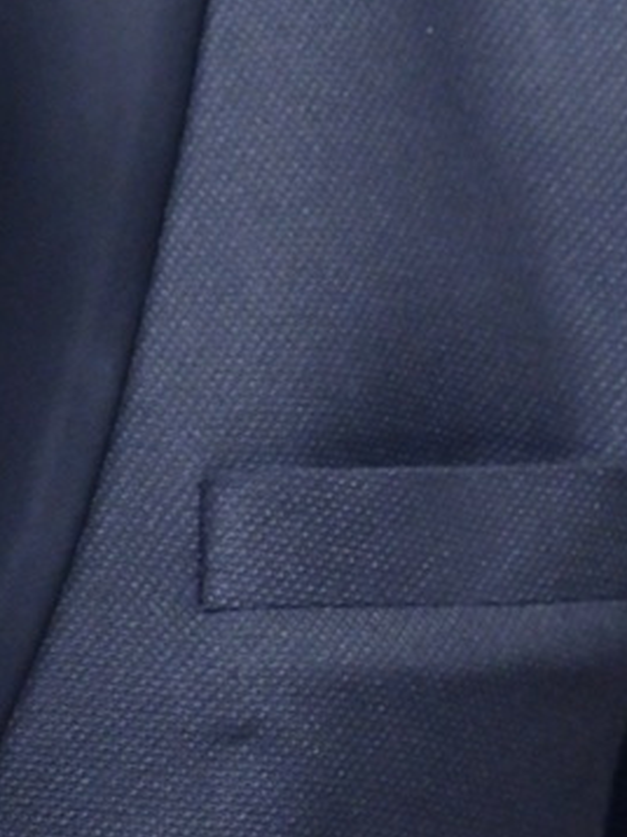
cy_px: -746
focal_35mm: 416
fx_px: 10059
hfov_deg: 3.5
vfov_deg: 4.7
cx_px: -454
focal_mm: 86
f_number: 9
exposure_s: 1/200
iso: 400
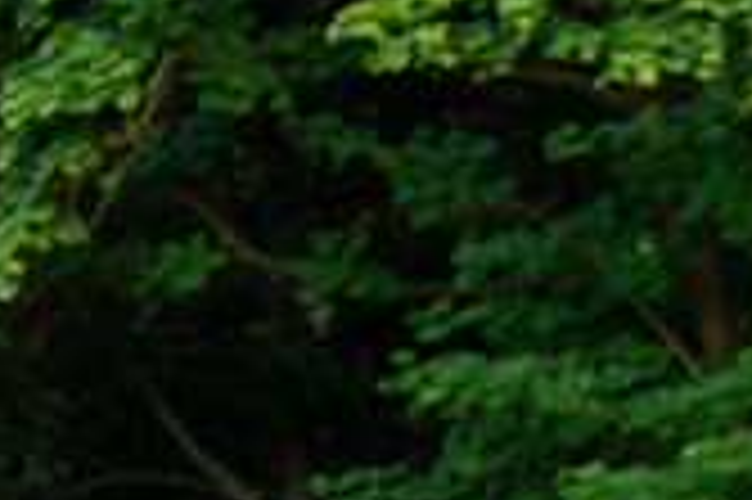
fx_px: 7951
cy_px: 676
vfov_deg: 3.6
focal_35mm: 381
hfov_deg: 5.4
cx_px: 1056
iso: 1250
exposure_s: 1/1000
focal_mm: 105
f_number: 2.8
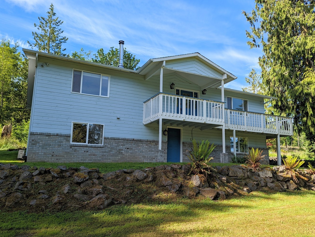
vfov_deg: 48.3
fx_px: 264
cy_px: 118
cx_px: 173
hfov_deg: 61.5
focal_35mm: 29
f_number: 1.85
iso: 44
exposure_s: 1/984
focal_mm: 6.81
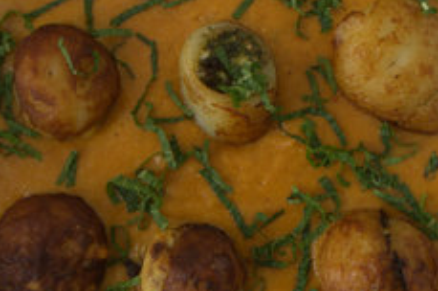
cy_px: 74
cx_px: 352
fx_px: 1300
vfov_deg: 12.7
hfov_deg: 18.9
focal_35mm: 107
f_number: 5
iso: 800
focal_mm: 34
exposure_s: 1/60
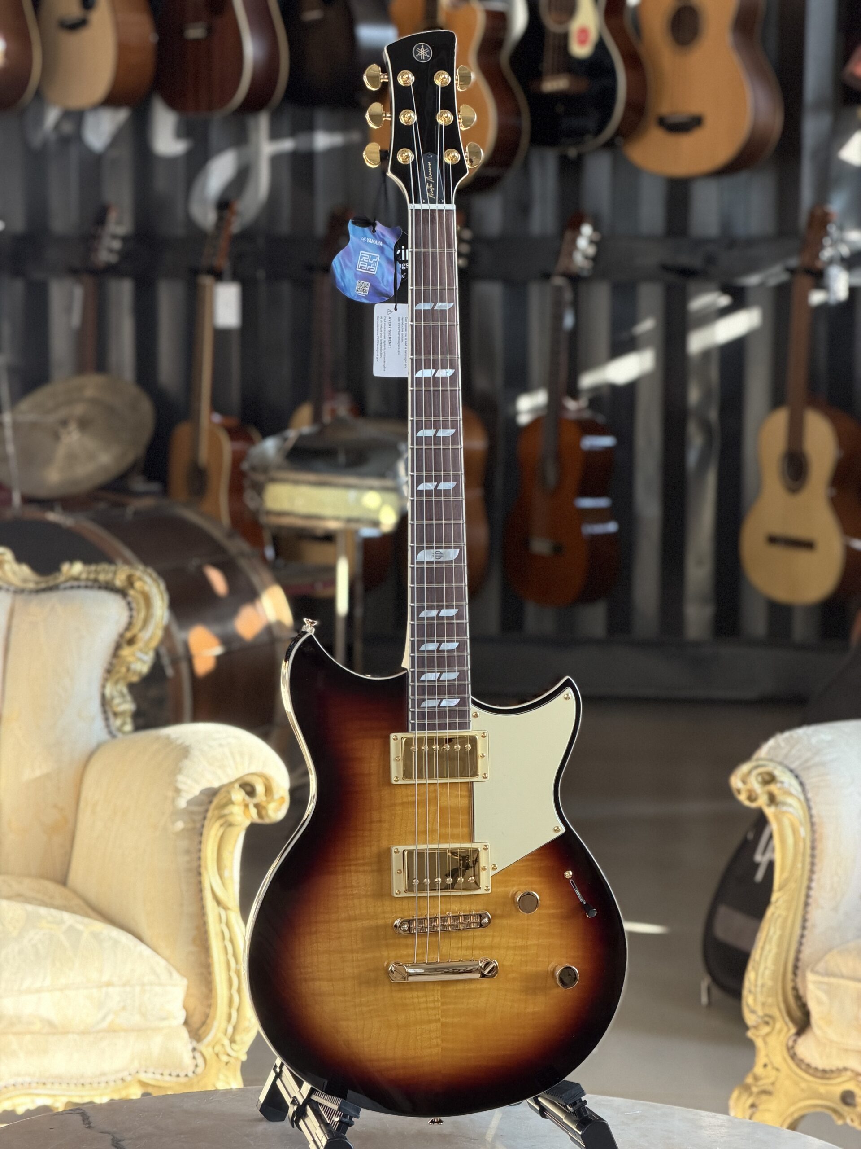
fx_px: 3316
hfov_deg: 14.8
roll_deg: -0.8
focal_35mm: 100
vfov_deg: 19.6
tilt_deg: -6.6
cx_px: 430
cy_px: 574
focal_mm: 16.89
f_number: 2.8
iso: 250
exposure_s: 1/121
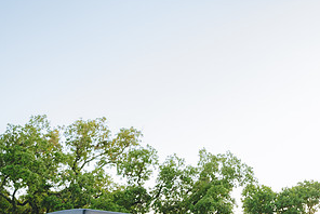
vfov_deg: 27.3
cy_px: 206
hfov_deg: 39.4
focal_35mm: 47
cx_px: 277
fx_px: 418
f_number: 3.5
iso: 500
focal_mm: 24
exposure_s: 1/160
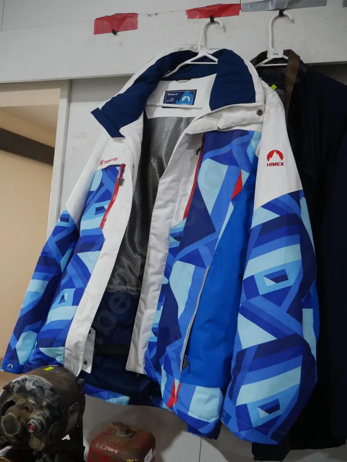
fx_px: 401
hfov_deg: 46.8
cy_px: 231
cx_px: 174
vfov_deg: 59.9
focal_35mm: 30
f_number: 3.6
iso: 500
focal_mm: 15
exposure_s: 1/60
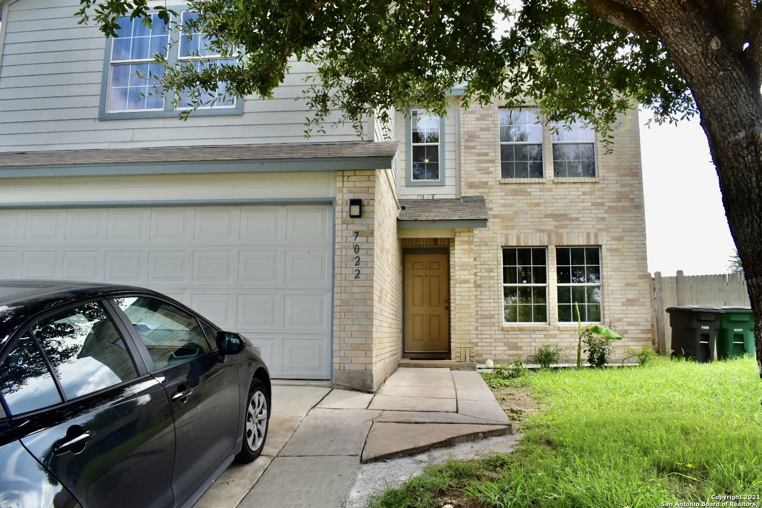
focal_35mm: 27
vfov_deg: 47.9
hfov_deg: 67.4
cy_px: 254
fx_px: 571
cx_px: 381
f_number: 11
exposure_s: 1/320
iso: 400
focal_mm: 18
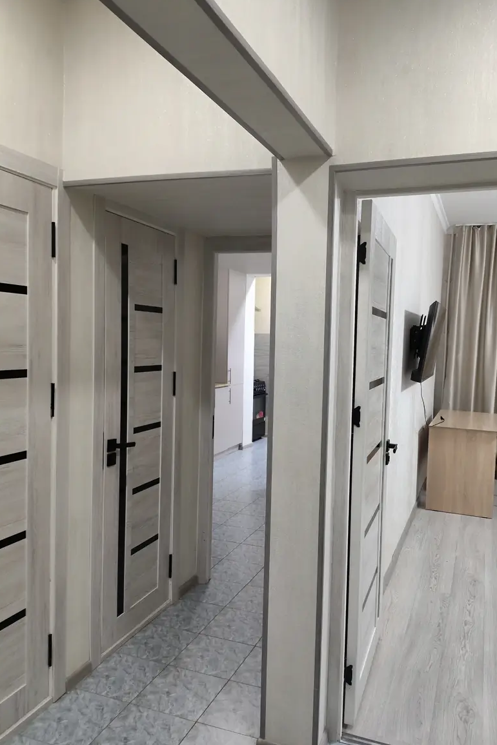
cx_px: 283
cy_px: 378
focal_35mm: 27
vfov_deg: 67.4
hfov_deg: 47.8
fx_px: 559
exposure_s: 1/33.3
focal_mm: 4.71
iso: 400
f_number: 1.79
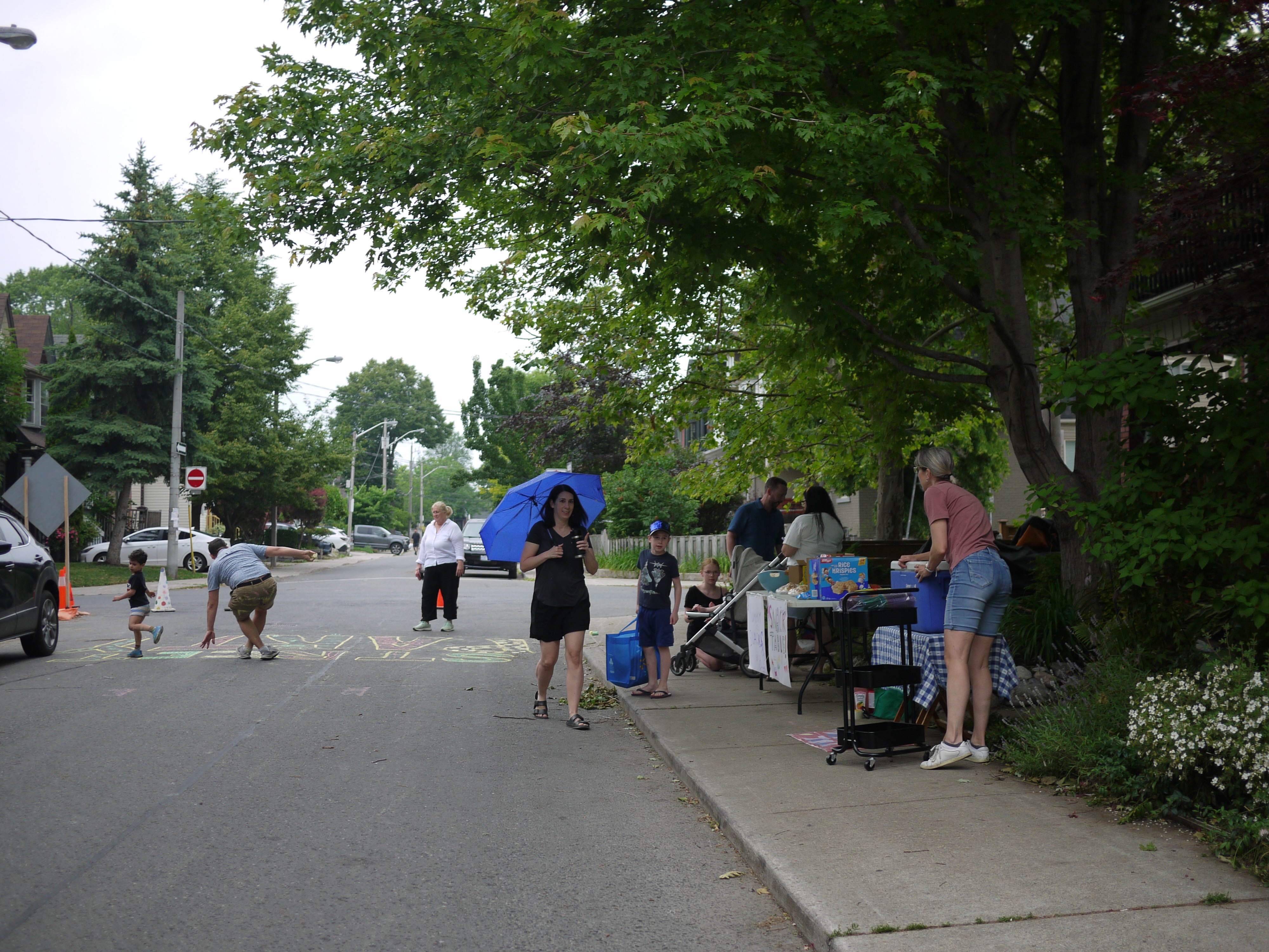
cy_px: 476
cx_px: 634
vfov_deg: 36.0
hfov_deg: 46.8
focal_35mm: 40
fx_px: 1466
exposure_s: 1/800
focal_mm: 20
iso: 125
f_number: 1.8
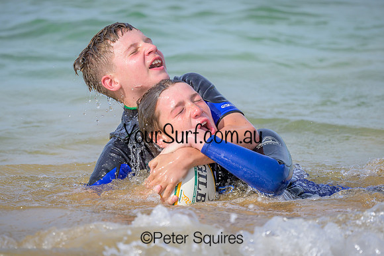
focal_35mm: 890
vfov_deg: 1.5
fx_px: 9499
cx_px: 170
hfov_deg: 2.3
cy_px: 126
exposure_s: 1/2000
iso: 320
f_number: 6.3
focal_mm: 800
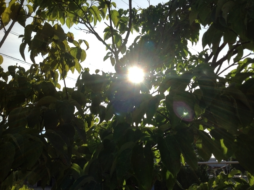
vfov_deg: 40.6
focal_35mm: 35
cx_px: 127
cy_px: 95
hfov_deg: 52.7
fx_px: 257
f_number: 2.4
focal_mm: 4.28
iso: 80
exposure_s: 1/1592
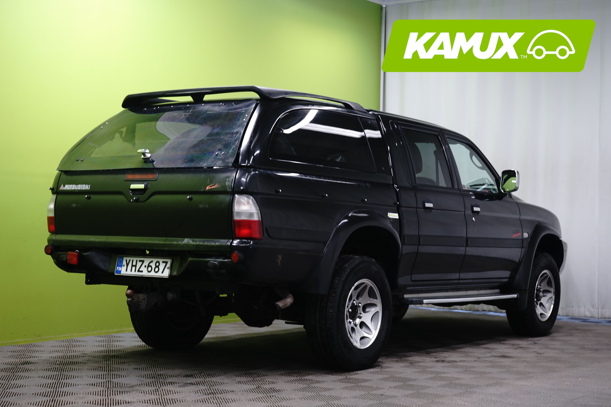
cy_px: 204
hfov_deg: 32.4
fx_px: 1052
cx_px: 306
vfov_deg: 21.9
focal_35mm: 62
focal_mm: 62
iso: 500
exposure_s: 1/6
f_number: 8
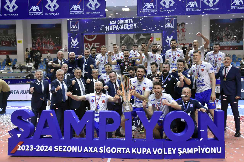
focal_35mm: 36
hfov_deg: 53.1
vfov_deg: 36.9
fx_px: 244
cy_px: 81
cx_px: 122
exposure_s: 1/400
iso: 3200
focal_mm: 24
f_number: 3.8
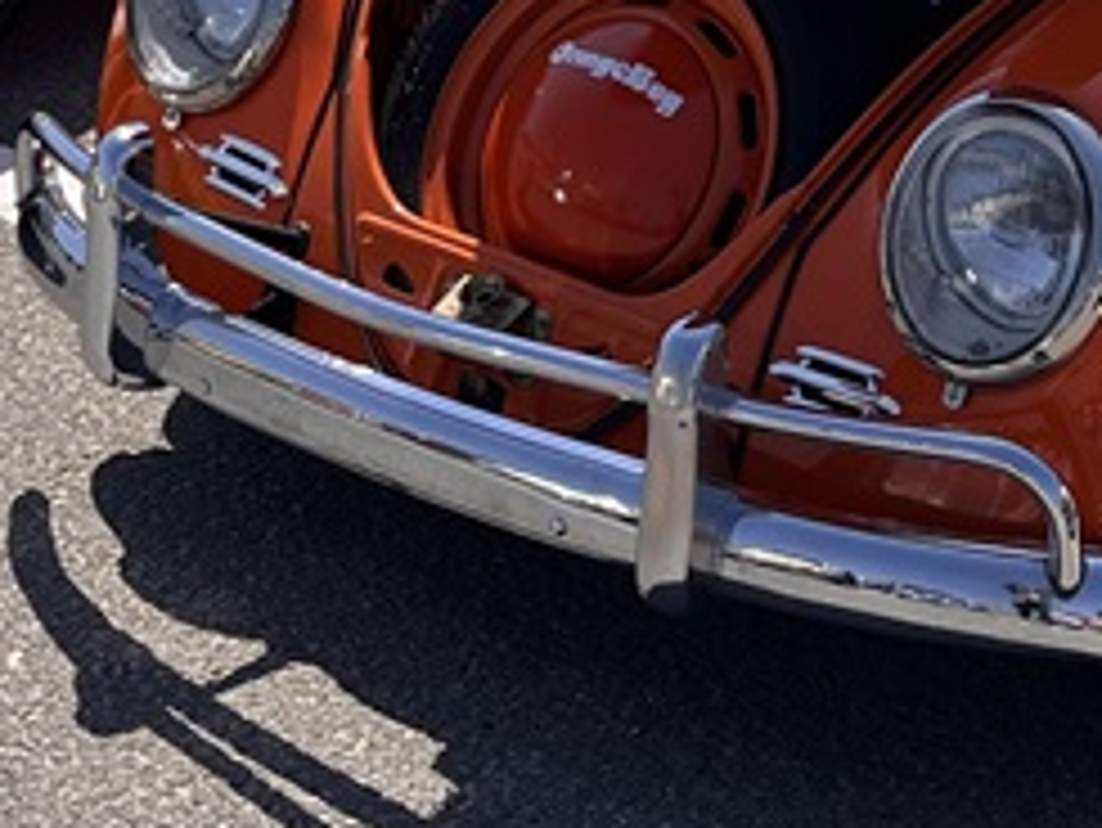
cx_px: 873
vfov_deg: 13.2
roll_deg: -2.6
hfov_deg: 18.4
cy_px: -414
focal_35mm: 106
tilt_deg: -11.6
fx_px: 3376
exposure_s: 1/4854
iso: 50
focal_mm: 5.1
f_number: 1.6
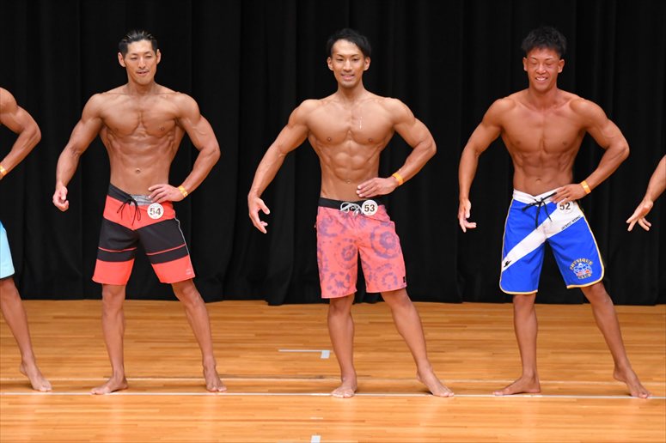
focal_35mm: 270
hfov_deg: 7.6
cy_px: 222
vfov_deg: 5.1
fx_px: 4993
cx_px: 333
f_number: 5.6
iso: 4000
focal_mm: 180
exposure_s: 1/400
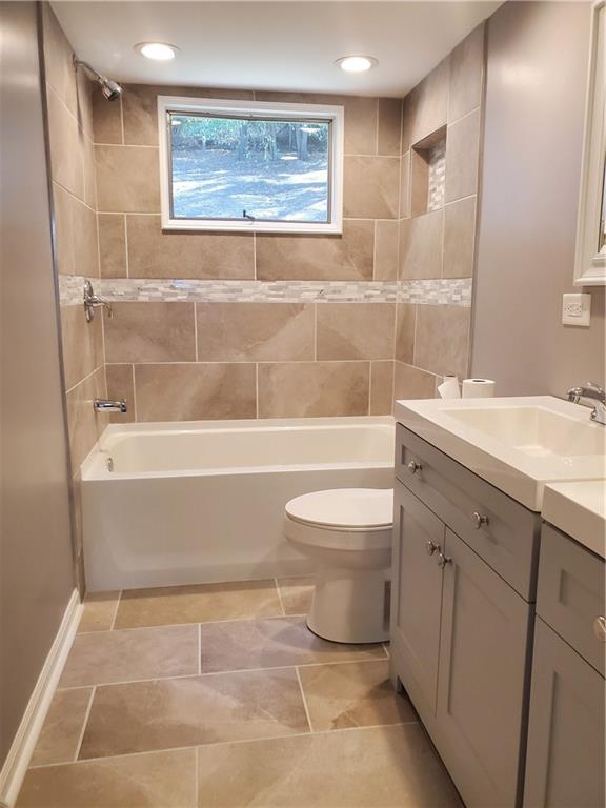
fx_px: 607
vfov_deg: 67.3
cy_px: 404
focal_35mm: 26
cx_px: 303
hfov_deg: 53.1
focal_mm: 4.3
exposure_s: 1/120
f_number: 2.4
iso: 320
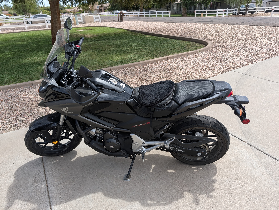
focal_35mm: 24
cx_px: 140
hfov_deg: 71.5
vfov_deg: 56.9
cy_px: 105
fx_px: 194
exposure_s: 1/663
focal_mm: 6.9
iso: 22
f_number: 1.68
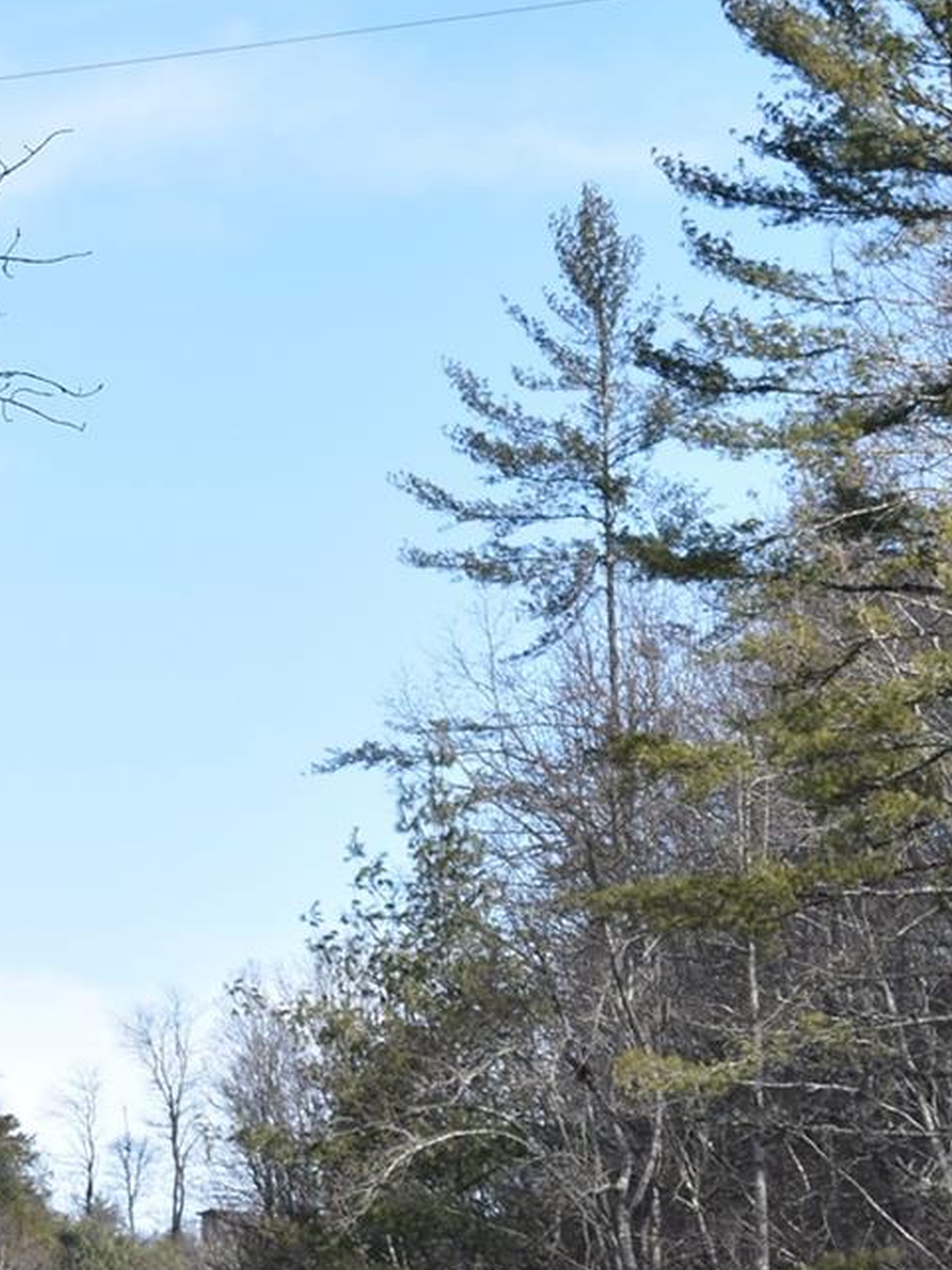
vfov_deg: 7.8
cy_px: 1015
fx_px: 9294
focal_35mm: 254
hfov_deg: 5.9
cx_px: 637
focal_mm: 55
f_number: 9
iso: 100
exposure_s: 1/200
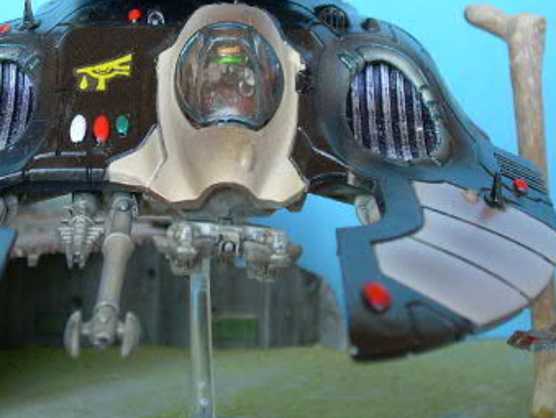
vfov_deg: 12.8
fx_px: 1849
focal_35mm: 115
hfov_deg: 17.1
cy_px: 31
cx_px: 179
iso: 50
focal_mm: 10.3
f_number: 3.4
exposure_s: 1/14.7
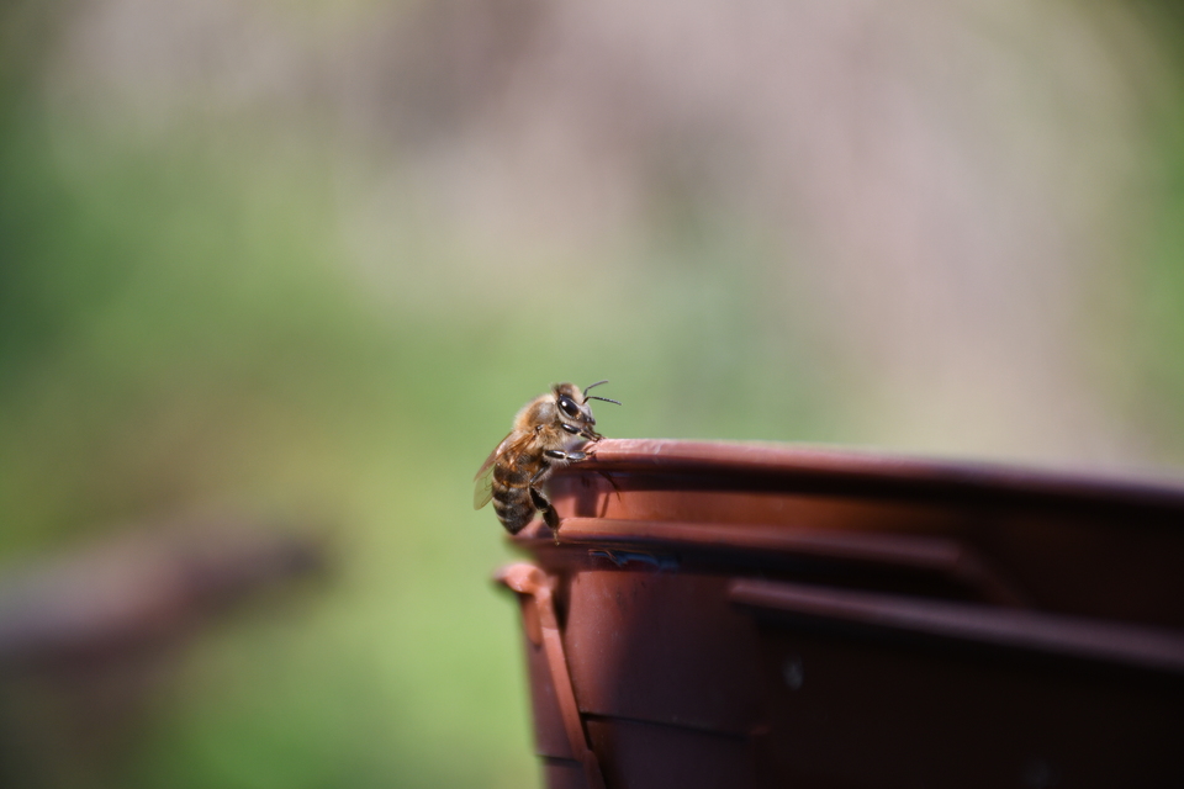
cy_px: 394
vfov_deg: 6.5
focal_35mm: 210
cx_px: 592
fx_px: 6906
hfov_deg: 9.8
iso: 250
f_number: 5.6
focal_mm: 140
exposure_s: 1/320
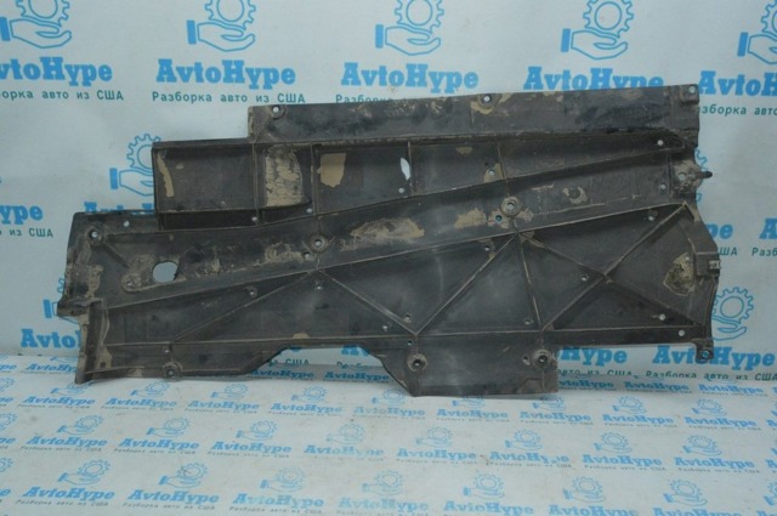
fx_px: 582
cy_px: 258
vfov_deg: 47.8
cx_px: 388
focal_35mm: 27
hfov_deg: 67.4
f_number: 16
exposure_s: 1/100
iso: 4500
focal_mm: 18
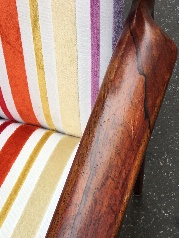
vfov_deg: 37.2
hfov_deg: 29.6
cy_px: 197
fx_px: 338
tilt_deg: -58.5
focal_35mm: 49
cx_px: 106
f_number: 2.2
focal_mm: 4.15
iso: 25
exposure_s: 1/109
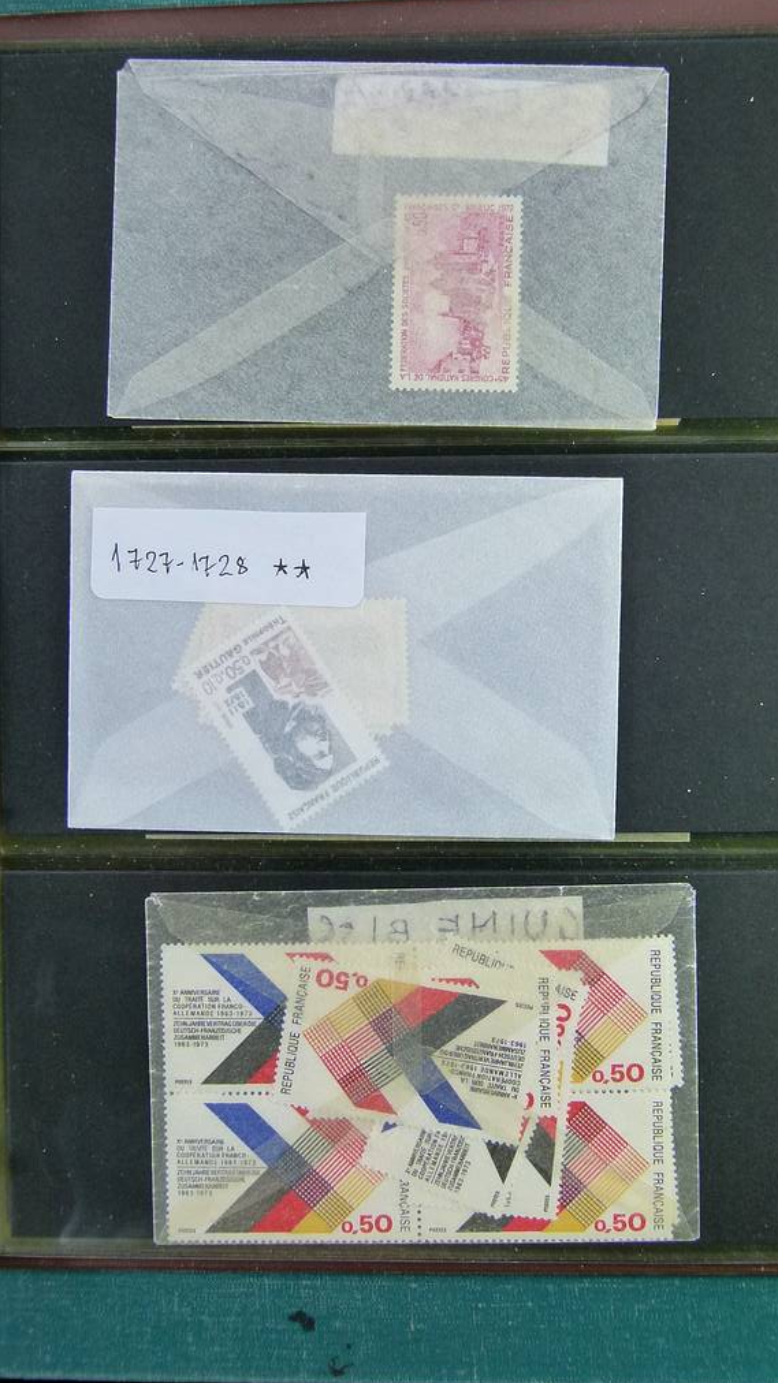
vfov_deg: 47.4
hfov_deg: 27.7
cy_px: 687
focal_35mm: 43
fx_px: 1578
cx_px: 414
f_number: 3.1
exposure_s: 1/80
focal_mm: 7
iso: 160
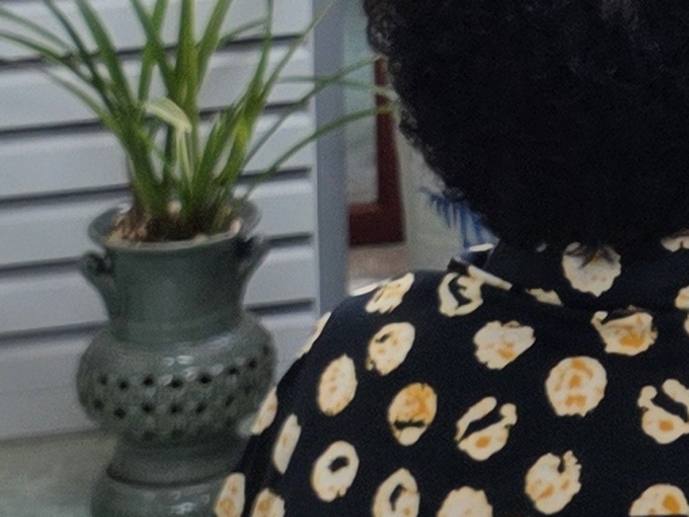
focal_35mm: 181
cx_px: 1443
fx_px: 3603
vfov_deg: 7.8
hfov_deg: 10.0
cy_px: -554
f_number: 1.7
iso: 25
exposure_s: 1/60
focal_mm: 6.3
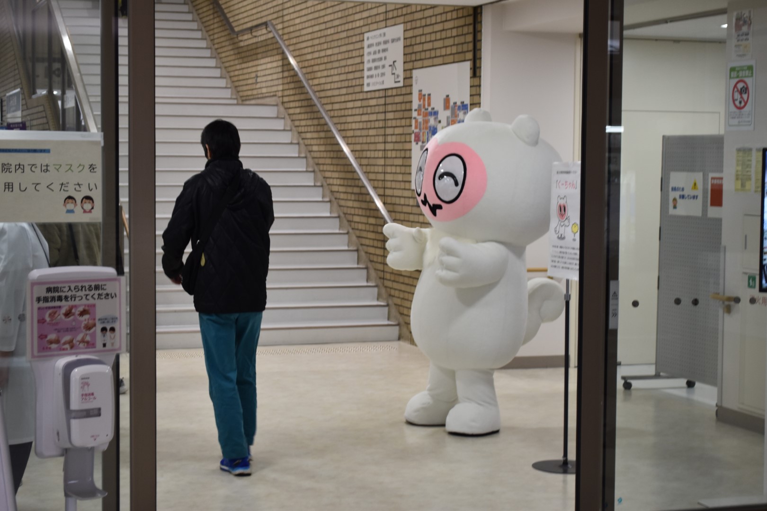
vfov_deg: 19.7
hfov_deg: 29.2
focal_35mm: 69
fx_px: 1470
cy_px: 256
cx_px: 384
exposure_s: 1/60
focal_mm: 46
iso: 720
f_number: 5.3
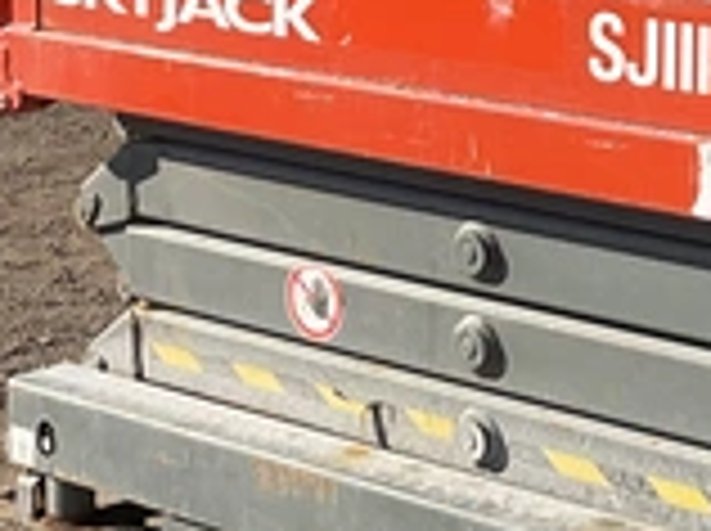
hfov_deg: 14.1
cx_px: 688
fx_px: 2830
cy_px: -7
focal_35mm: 138
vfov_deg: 10.6
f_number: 1.8
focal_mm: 3
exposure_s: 1/1626
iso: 25
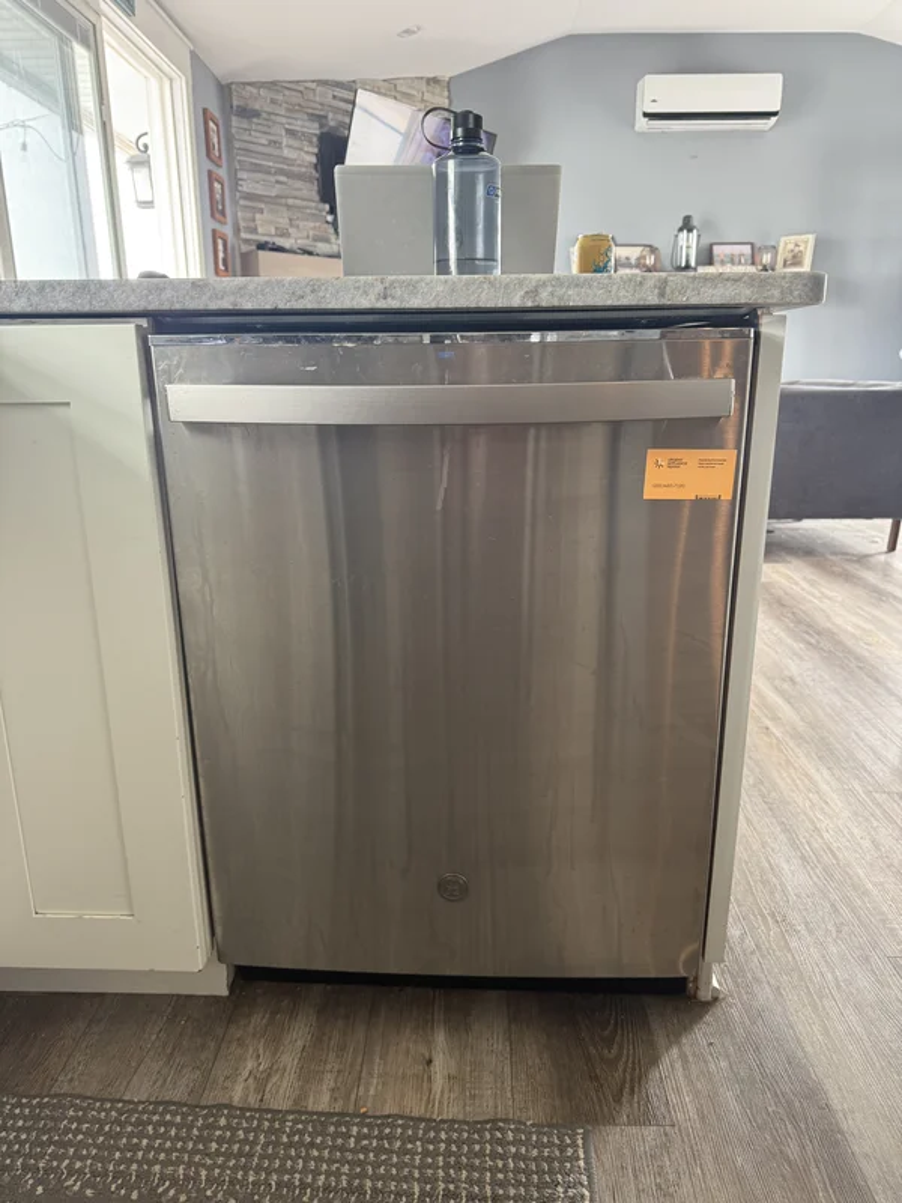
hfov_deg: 56.8
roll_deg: -0.3
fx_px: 834
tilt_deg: -13.0
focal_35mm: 24
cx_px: 451
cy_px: 602
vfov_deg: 71.6
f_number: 1.78
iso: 200
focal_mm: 6.76
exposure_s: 1/60
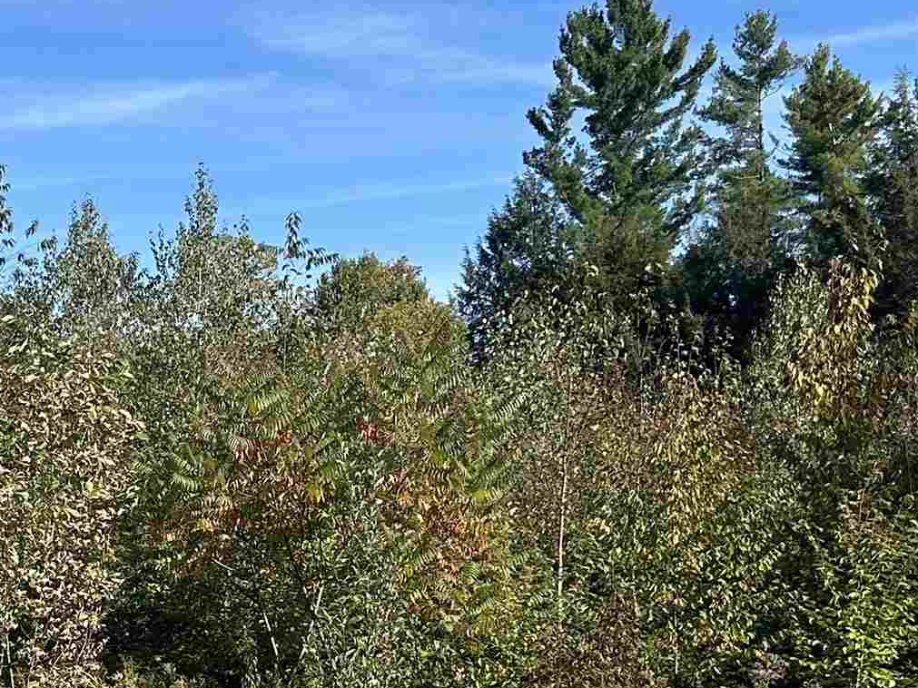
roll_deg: +2.0
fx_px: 2095
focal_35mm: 79
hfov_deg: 22.9
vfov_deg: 18.2
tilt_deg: -4.3
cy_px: 679
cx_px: -145
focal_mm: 5.7
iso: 50
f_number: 1.5
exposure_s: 1/3356
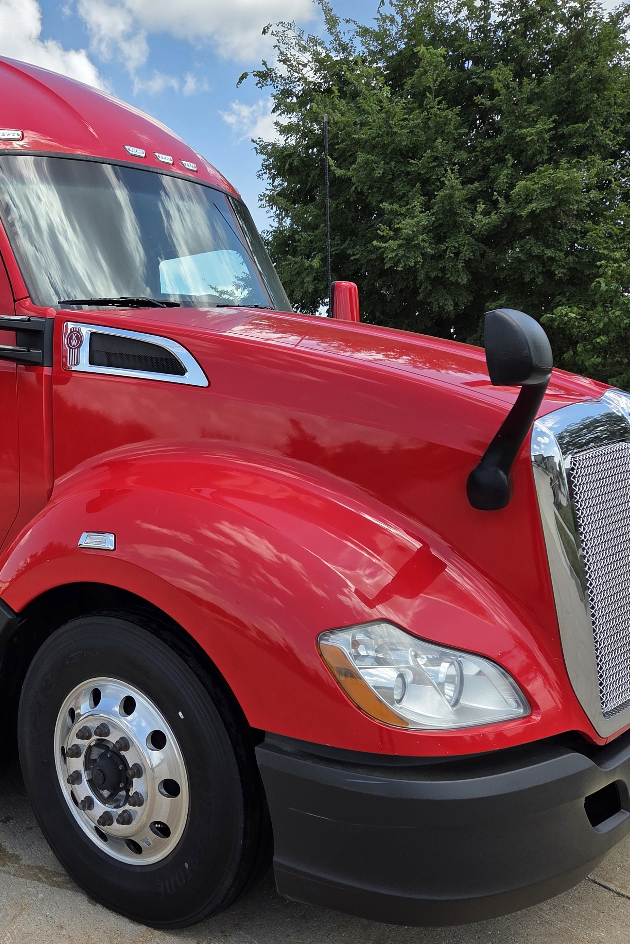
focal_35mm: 35
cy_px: 471
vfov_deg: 54.4
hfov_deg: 36.2
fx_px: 919
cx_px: 98
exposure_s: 1/3042
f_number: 1.8
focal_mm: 5.4
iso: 80
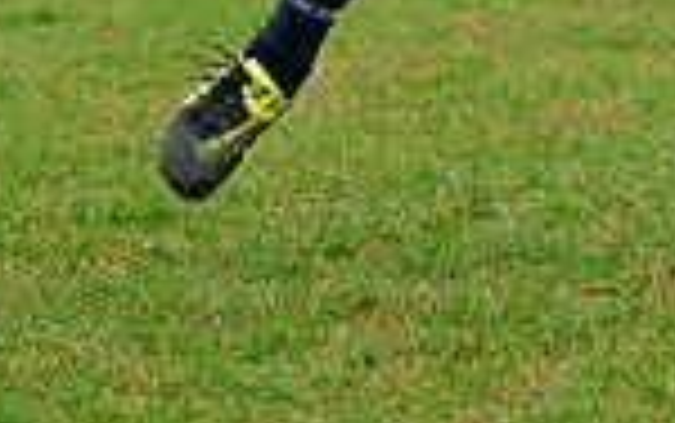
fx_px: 10530
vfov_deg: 2.3
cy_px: -398
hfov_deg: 3.7
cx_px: 590
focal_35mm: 572
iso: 1000
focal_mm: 145
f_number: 2.8
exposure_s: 1/500
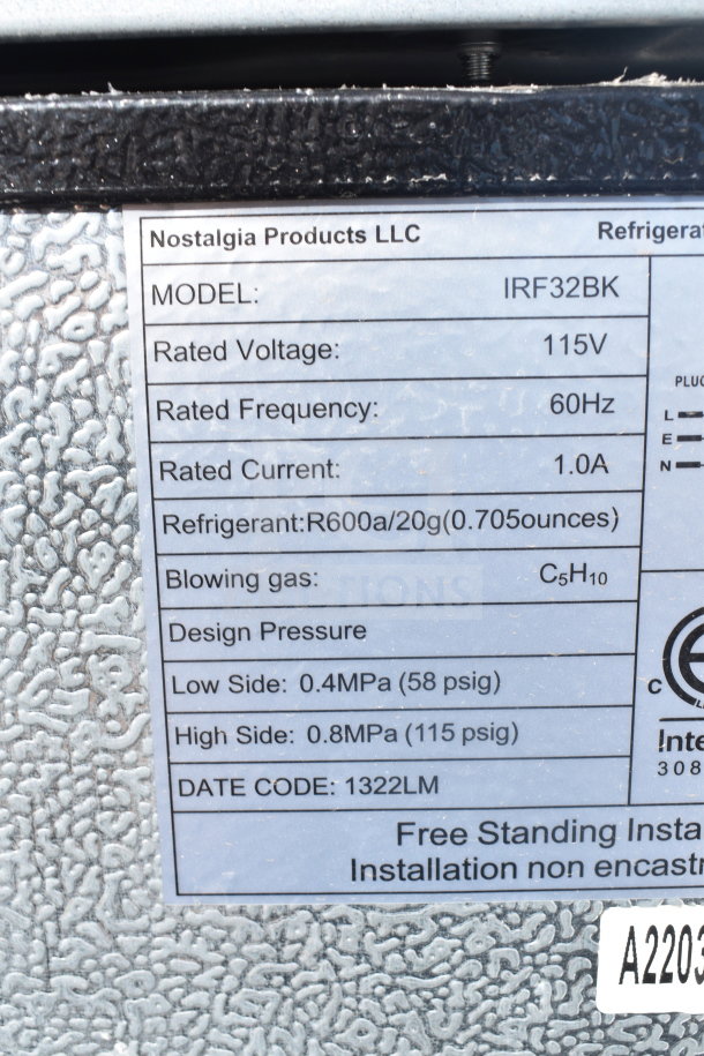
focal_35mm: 42
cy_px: 528
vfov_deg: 46.4
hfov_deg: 31.9
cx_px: 352
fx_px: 1232
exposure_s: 1/250
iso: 200
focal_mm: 28
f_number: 8
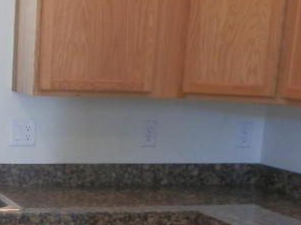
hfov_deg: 19.7
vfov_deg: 14.8
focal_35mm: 96
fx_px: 834
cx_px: -14
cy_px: 285
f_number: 3.1
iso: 200
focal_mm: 5
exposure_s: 1/20
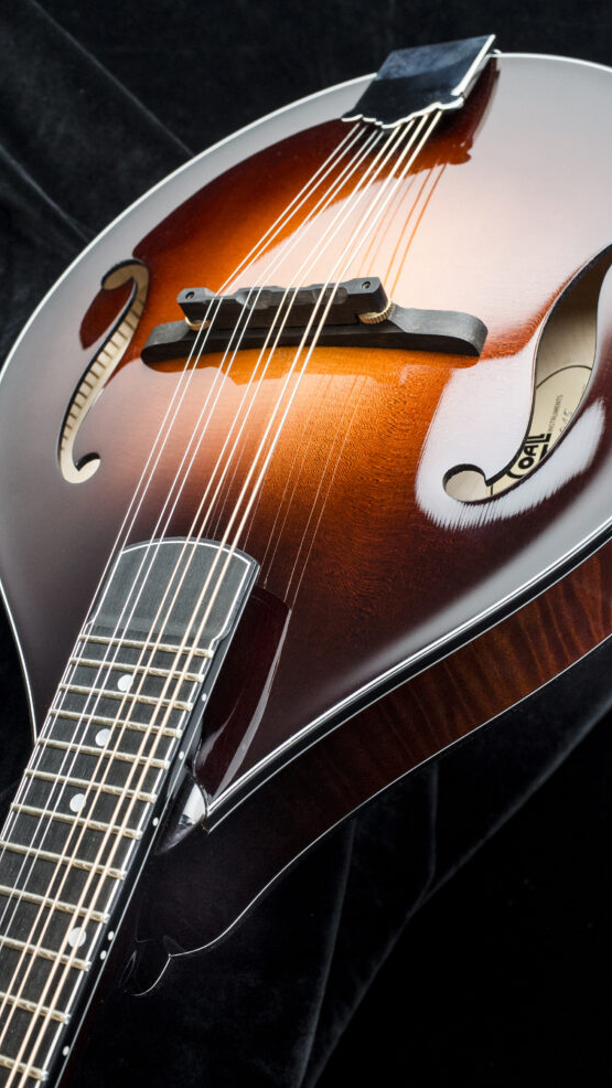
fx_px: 1096
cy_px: 546
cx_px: 267
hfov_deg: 31.2
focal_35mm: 38
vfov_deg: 52.8
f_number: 5.6
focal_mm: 18.3
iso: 400
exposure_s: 1/250
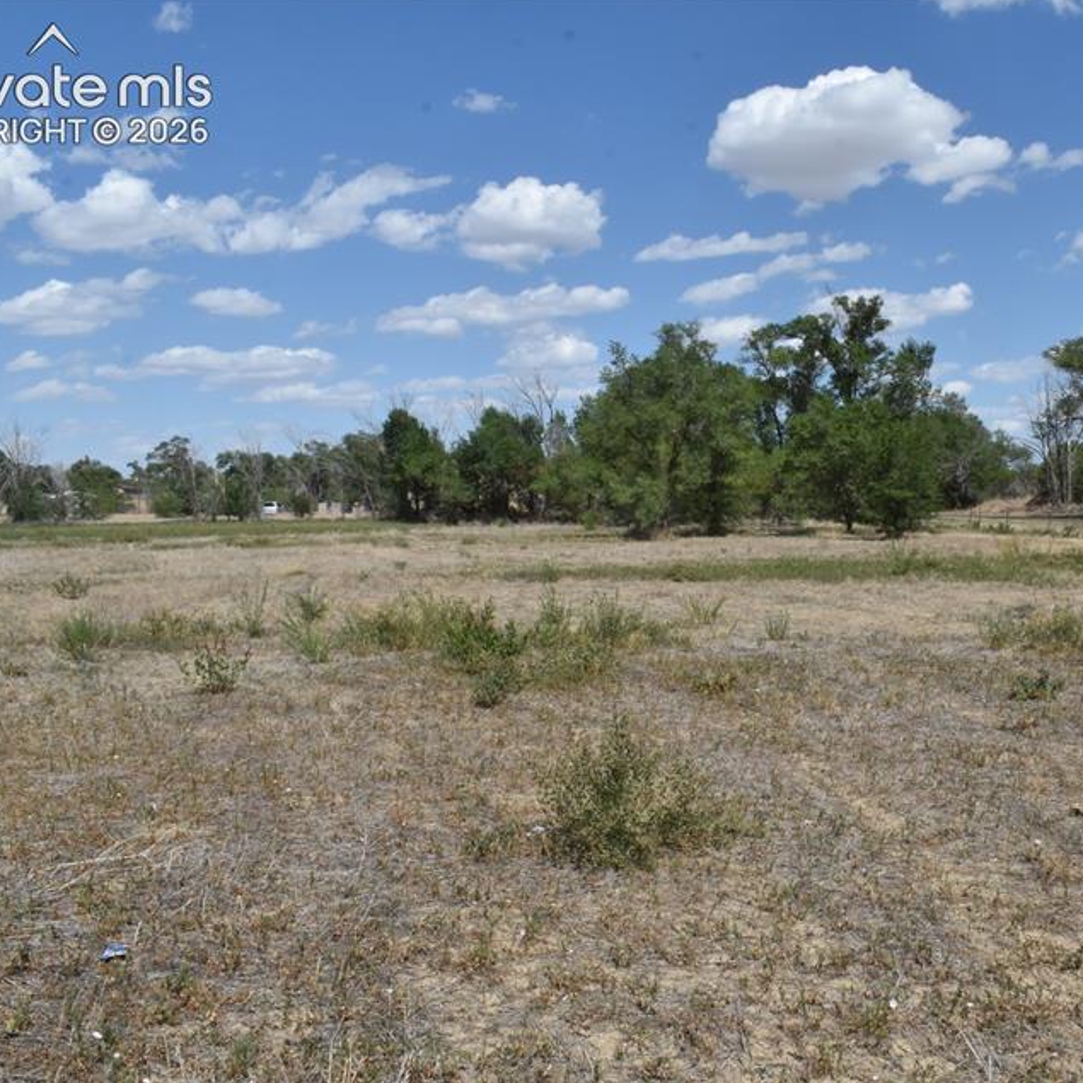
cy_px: 575
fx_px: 1310
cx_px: 752
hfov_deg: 44.0
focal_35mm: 37
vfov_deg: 44.9
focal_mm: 18
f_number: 22
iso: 360
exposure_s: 1/200
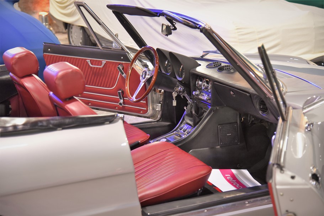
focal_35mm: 65
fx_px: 585
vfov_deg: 20.9
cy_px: 108
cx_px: 162
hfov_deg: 30.9
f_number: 4
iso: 2800
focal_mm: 65
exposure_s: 1/60
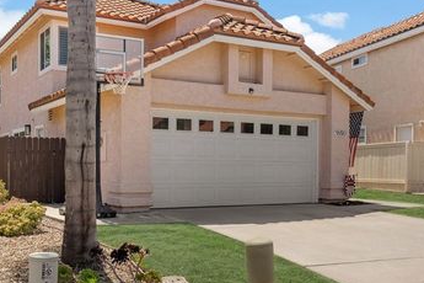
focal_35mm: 42
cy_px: 178
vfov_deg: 31.7
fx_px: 495
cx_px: 167
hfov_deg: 46.1
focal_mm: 29
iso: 320
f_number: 9
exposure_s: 1/500
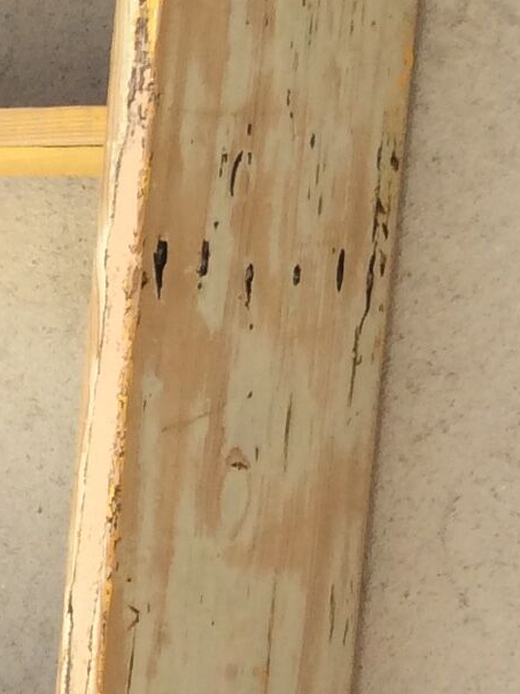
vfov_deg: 14.2
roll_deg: -2.8
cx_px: -473
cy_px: 693
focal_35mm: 137
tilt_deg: -7.7
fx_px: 2747
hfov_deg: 10.1
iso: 32
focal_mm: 3.3
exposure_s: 1/650
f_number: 2.4
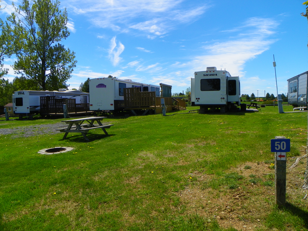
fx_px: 231
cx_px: 154
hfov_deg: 67.3
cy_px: 116
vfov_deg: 53.1
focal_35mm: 26
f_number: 5.6
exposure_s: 1/320
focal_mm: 4.6
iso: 64
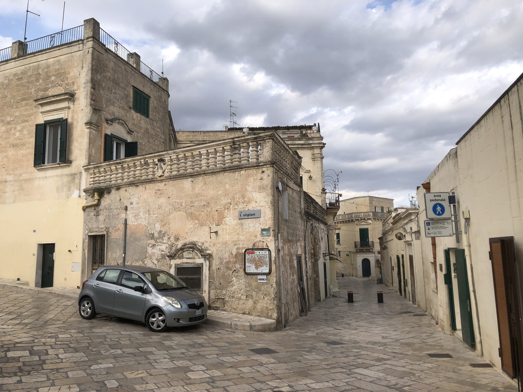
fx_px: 423
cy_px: 196
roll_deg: +2.5
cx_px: 262
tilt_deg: +7.4
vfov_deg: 49.7
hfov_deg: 63.4
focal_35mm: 28
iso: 20
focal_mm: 4
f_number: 1.8
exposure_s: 1/1621
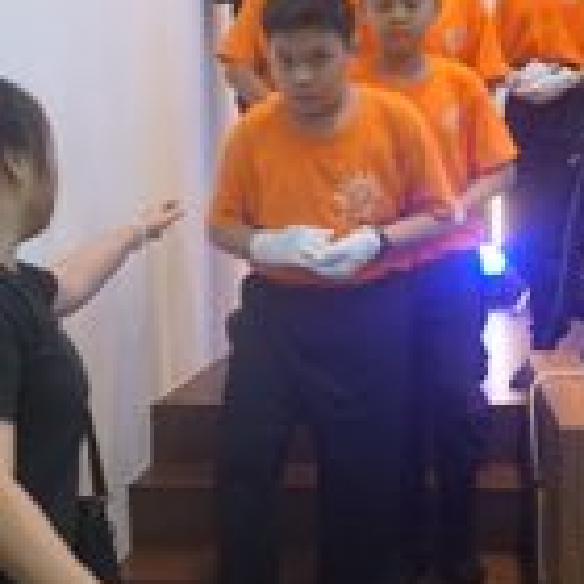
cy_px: 292
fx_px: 1336
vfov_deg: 24.7
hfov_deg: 24.5
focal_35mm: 70
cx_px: 200
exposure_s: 1/160
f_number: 4
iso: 2000
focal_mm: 16
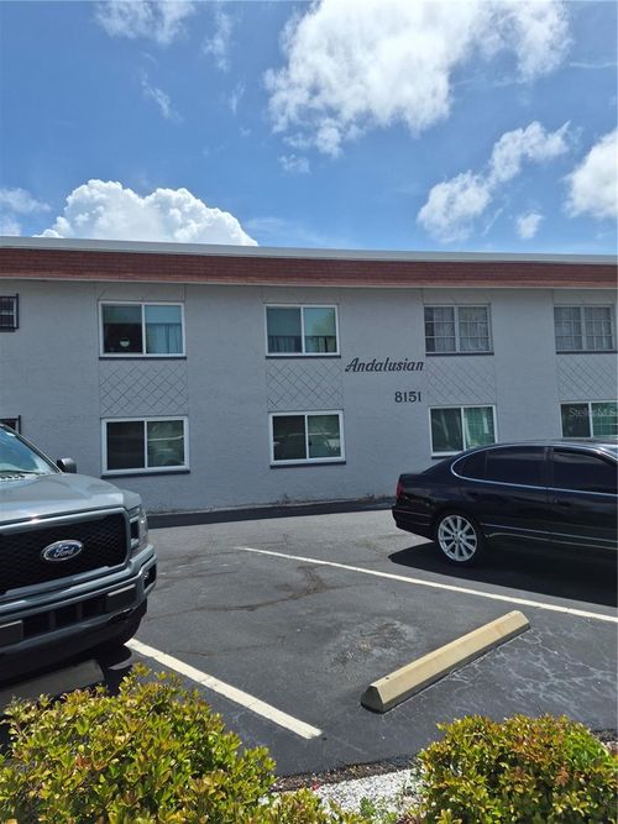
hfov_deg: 58.9
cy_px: 412
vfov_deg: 73.9
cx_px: 309
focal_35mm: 23
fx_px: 548
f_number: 1.8
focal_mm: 5.4
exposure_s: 1/7696
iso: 64
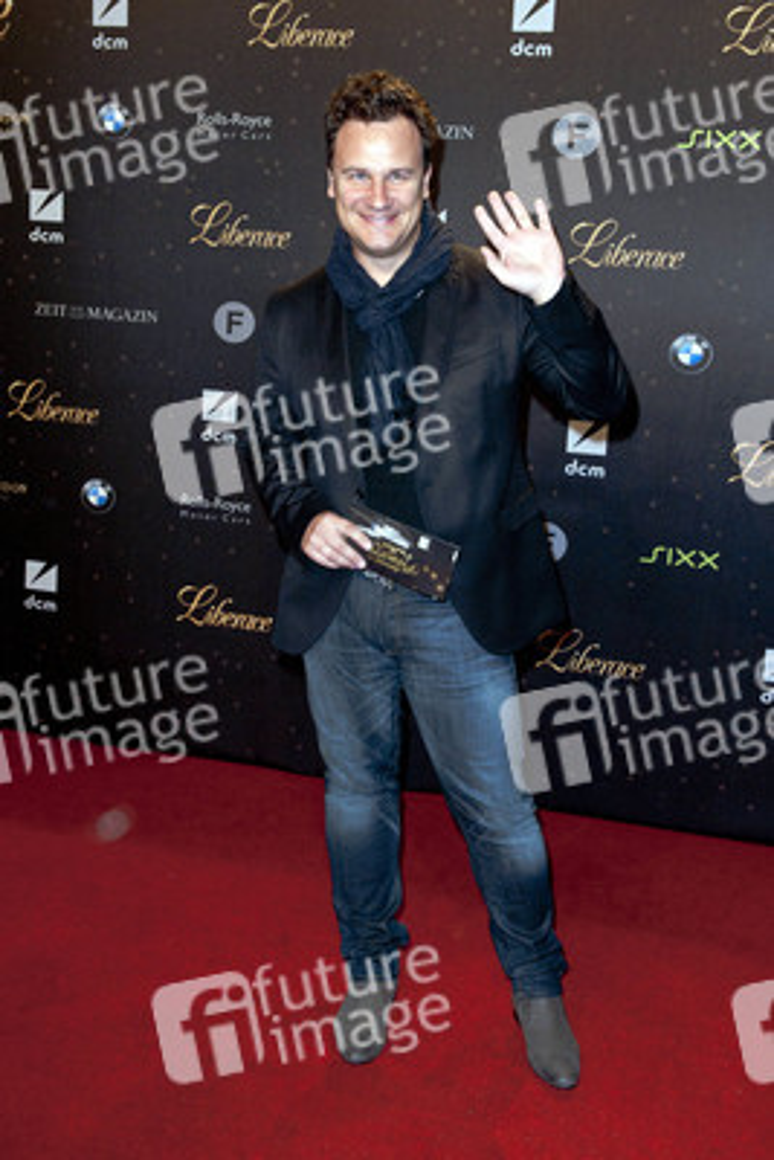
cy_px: 580
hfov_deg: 37.9
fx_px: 1128
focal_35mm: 35
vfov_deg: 54.4
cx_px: 387
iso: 1250
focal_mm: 35
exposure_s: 1/400
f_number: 8
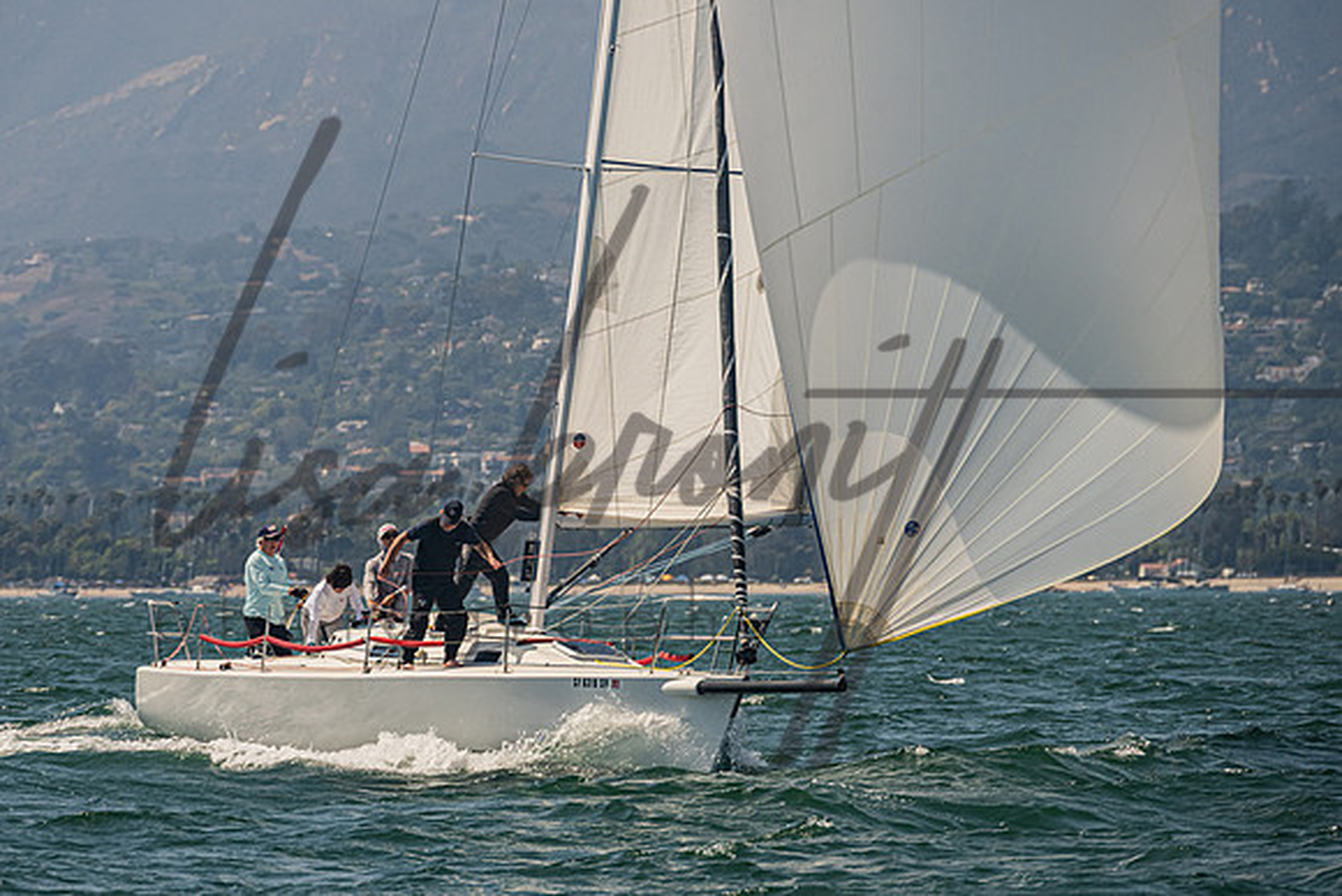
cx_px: 527
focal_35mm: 376
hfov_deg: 5.5
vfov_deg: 3.7
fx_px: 14005
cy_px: 458
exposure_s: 1/2000
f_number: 8
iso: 400
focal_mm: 270
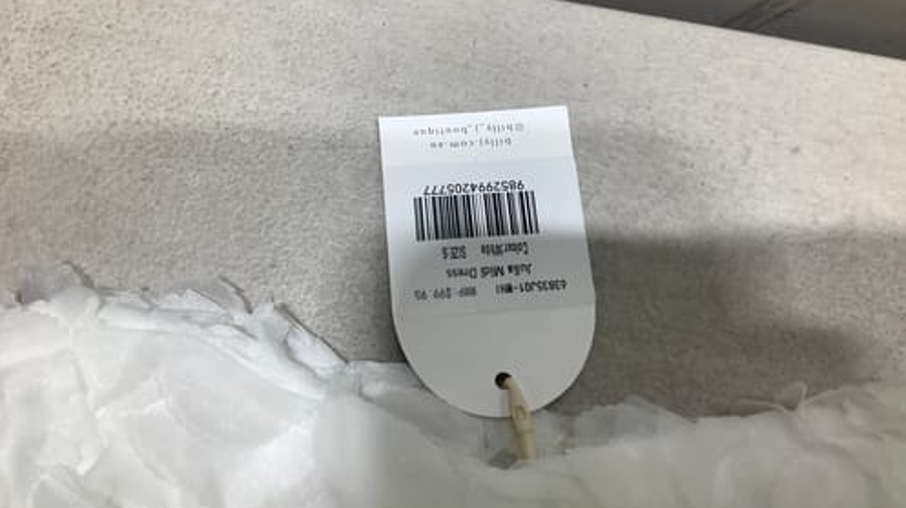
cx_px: 452
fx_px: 816
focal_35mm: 34
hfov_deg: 58.0
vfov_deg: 34.6
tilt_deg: -76.0
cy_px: 236
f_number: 2.4
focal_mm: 3.3
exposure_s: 1/100
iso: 50
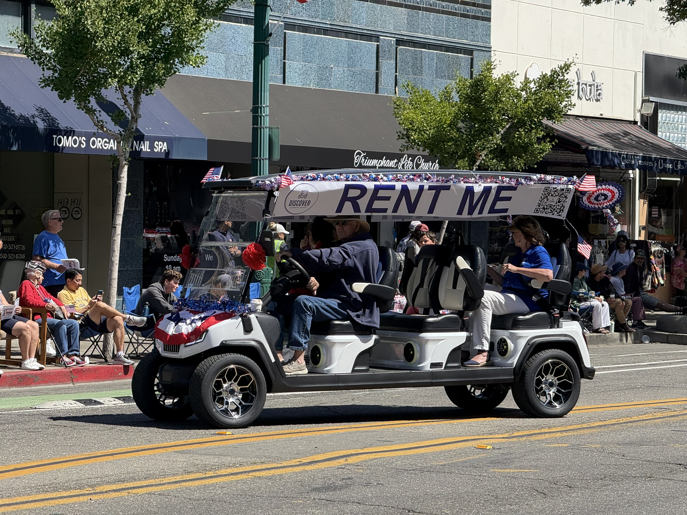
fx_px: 2382
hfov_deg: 16.4
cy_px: 258
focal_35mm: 120
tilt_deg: -0.7
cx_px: 344
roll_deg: -0.5
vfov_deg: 12.3
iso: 64
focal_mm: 15.66
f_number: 2.8
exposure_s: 1/870
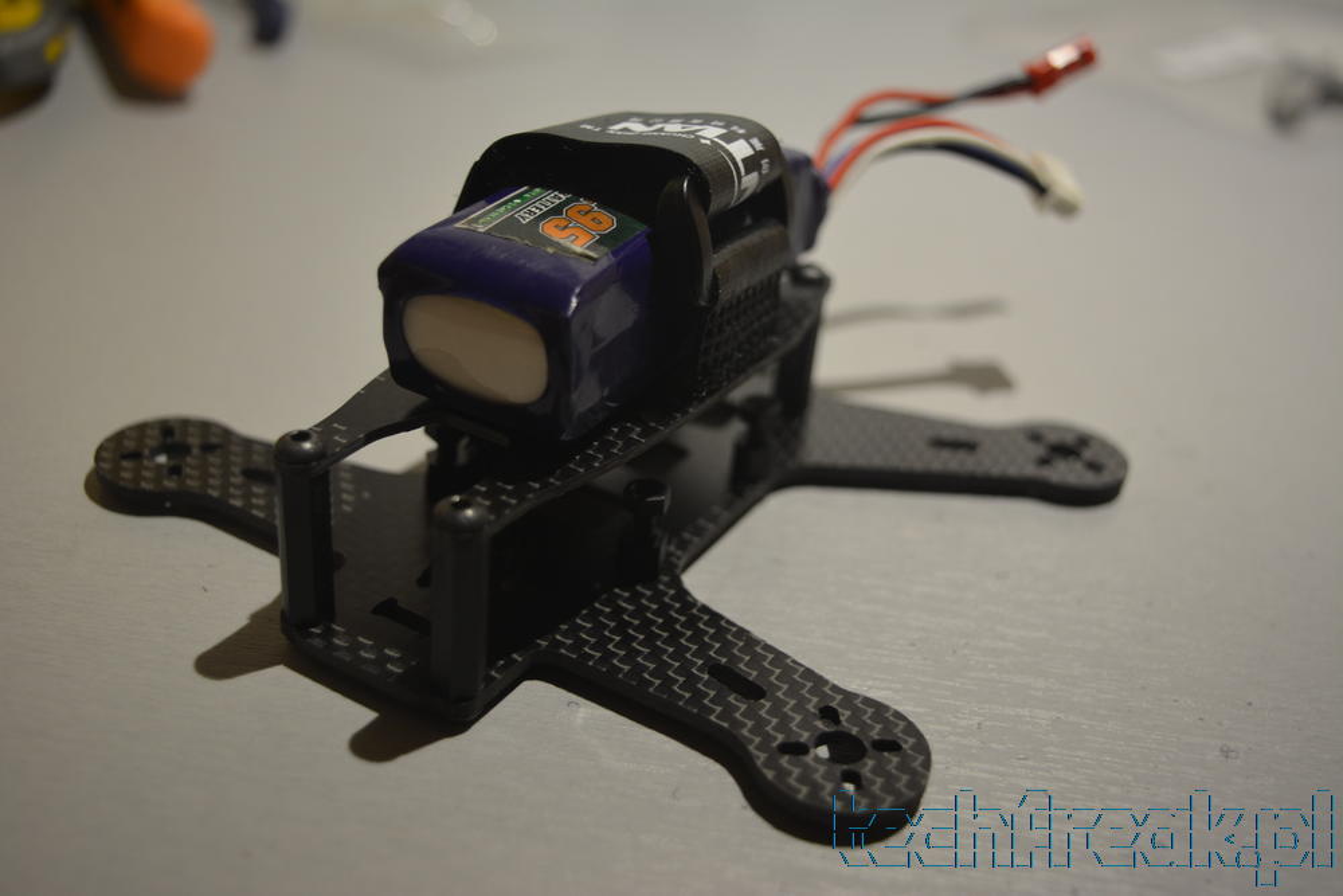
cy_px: 448
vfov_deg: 31.9
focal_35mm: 42
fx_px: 1567
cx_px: 672
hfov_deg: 46.4
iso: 450
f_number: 4.2
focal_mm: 28
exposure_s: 1/60
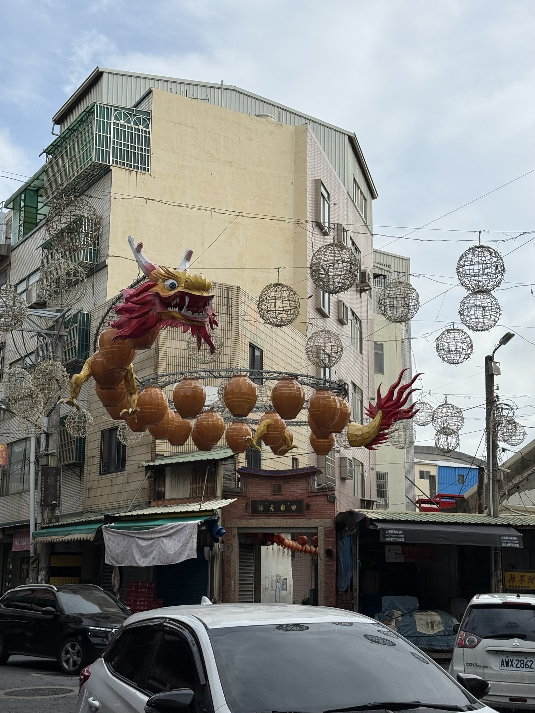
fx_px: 989
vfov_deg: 39.7
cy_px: 356
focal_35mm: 48
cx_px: 268
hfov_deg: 30.3
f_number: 1.78
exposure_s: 1/6024
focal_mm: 6.76
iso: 64
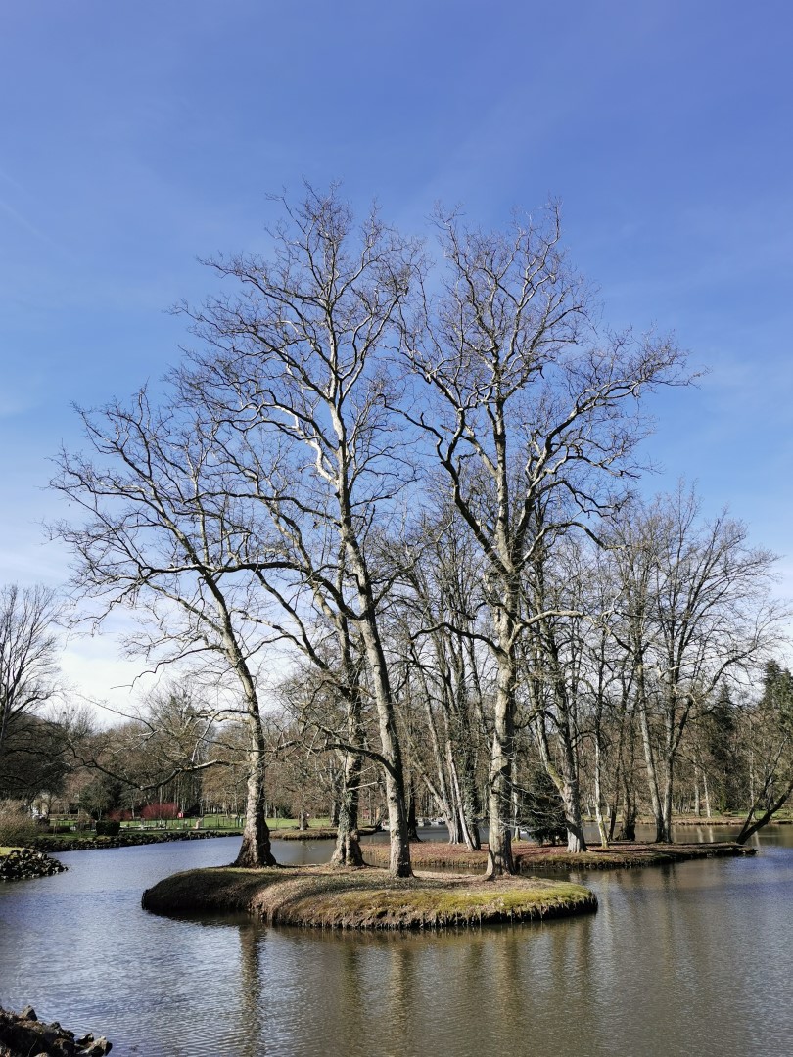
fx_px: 886
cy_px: 528
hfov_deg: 48.2
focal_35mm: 29
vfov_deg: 61.7
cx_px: 396
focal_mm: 5.56
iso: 50
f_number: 1.6
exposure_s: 1/2994
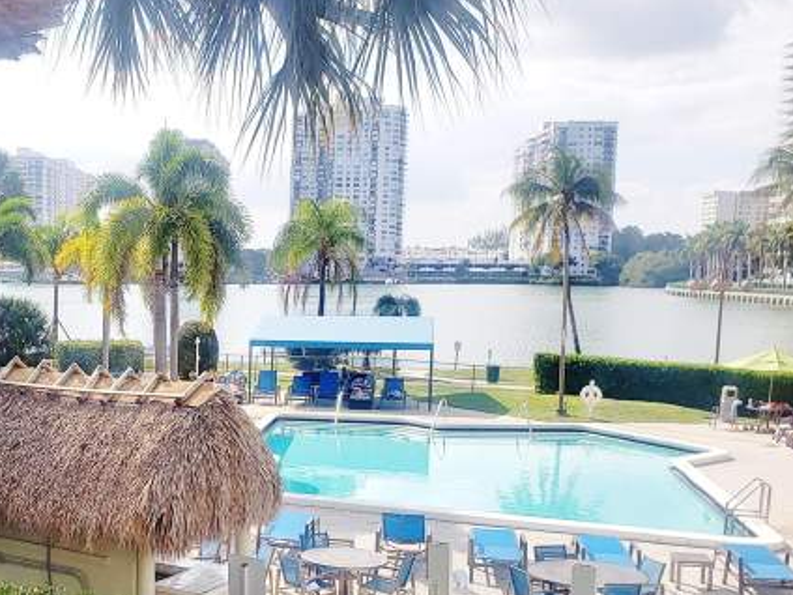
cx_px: 80
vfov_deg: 29.3
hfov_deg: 36.5
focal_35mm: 49
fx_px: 1123
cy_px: 423
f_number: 2.4
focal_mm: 4.3
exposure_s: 1/1248
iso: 50
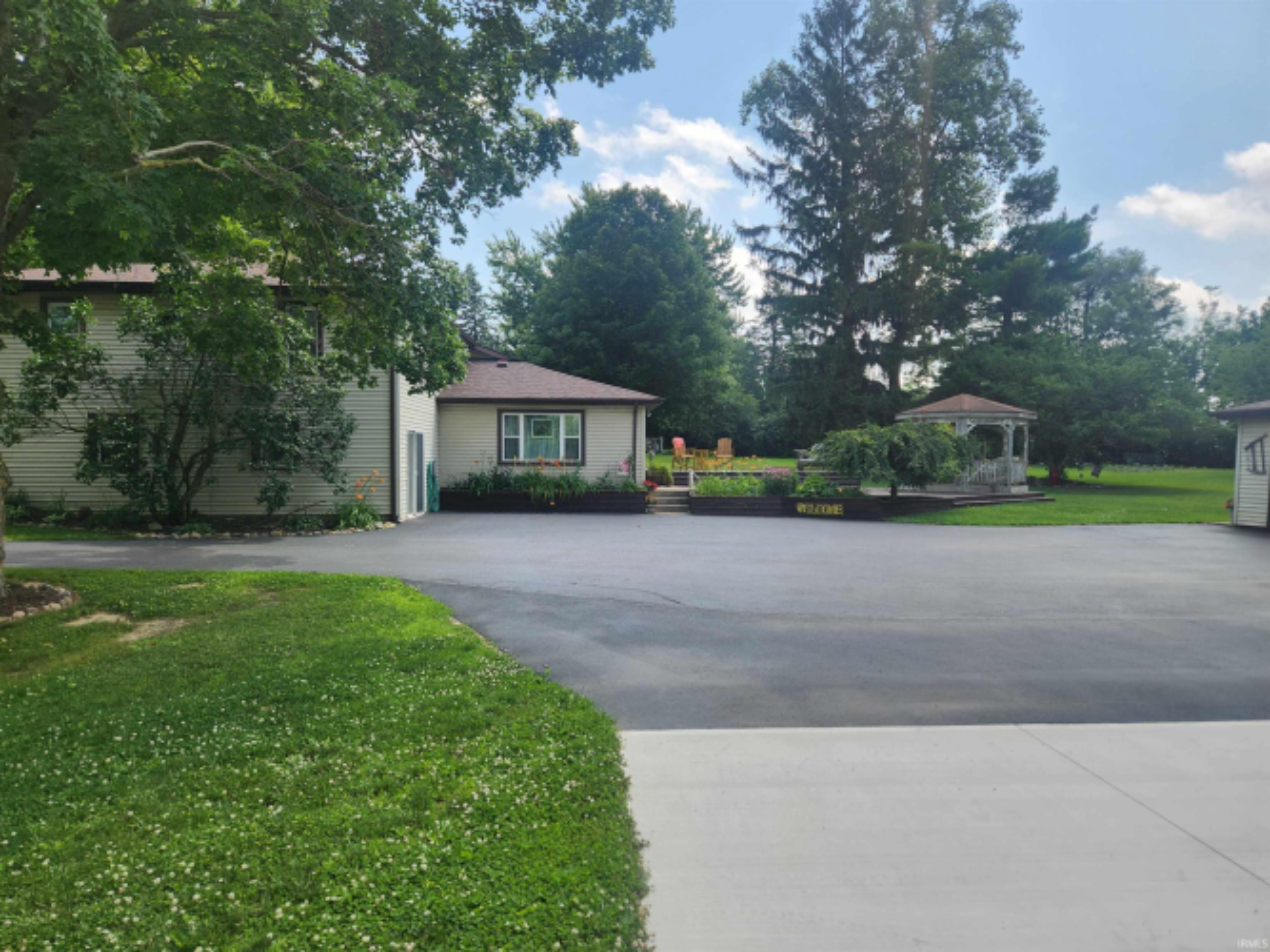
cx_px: 635
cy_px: 476
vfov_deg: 58.9
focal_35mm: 23
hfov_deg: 73.9
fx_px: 844
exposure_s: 1/1126
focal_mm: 5.4
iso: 20
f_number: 1.8
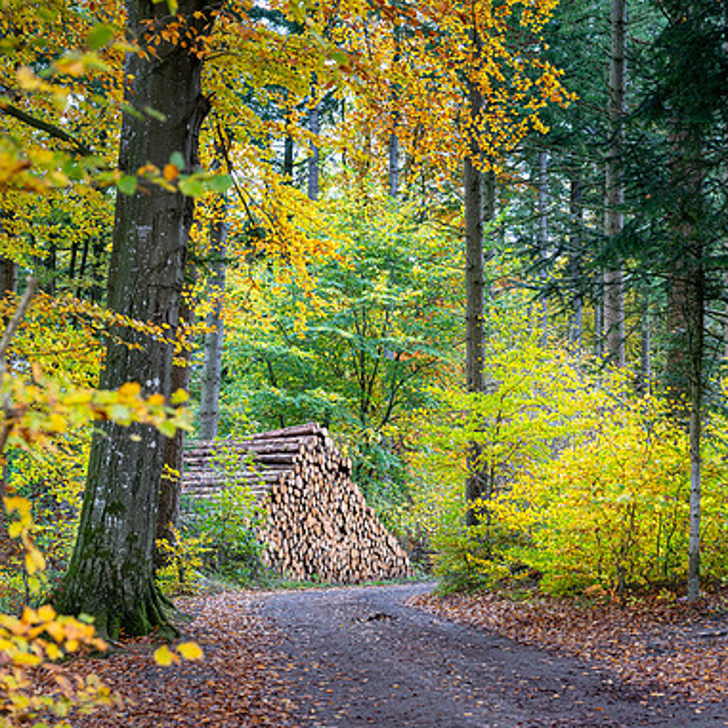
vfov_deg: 26.1
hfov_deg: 25.9
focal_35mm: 66
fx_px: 1570
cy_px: 366
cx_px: 512
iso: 800
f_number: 3.5
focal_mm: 51
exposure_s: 1/200
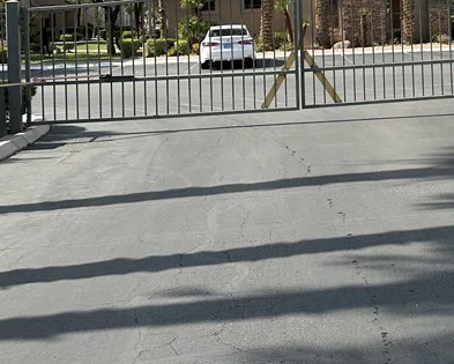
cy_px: -20
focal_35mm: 61
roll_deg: +2.1
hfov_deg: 29.1
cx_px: 446
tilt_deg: +0.8
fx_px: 820
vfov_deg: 23.7
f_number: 1.78
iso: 80
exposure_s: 1/4348
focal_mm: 6.86
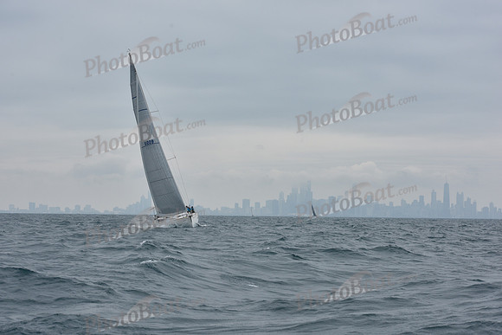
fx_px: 1116
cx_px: 251
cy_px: 168
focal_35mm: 80
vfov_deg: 17.1
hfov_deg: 25.4
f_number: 9
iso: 250
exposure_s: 1/800
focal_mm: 80
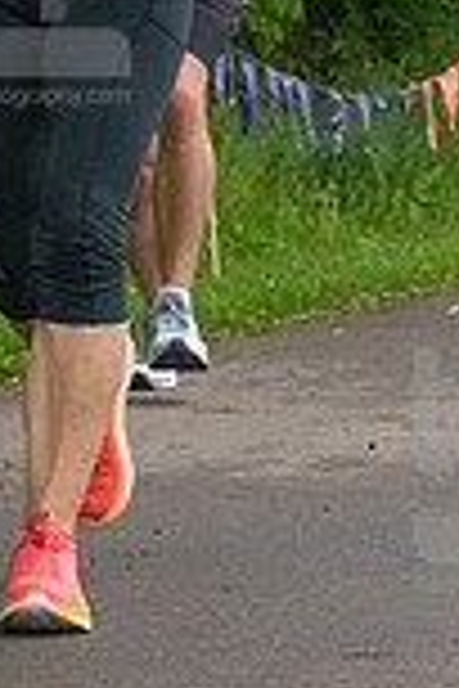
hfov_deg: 4.5
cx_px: 25
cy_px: -18
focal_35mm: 308
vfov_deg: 6.7
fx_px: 5890
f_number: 5.6
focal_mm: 70
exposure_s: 1/1250
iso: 6400
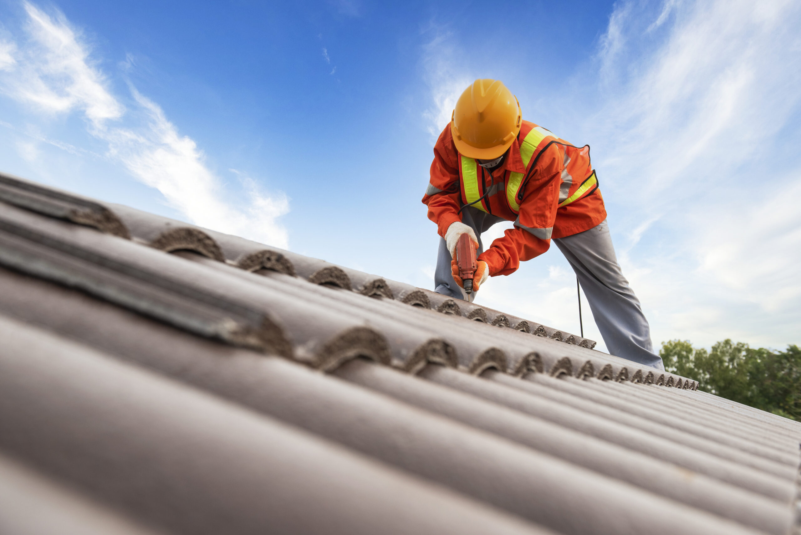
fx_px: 846
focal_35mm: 38
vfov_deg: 35.1
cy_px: 268
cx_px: 400
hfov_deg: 50.7
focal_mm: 38
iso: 250
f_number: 4.5
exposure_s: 1/640
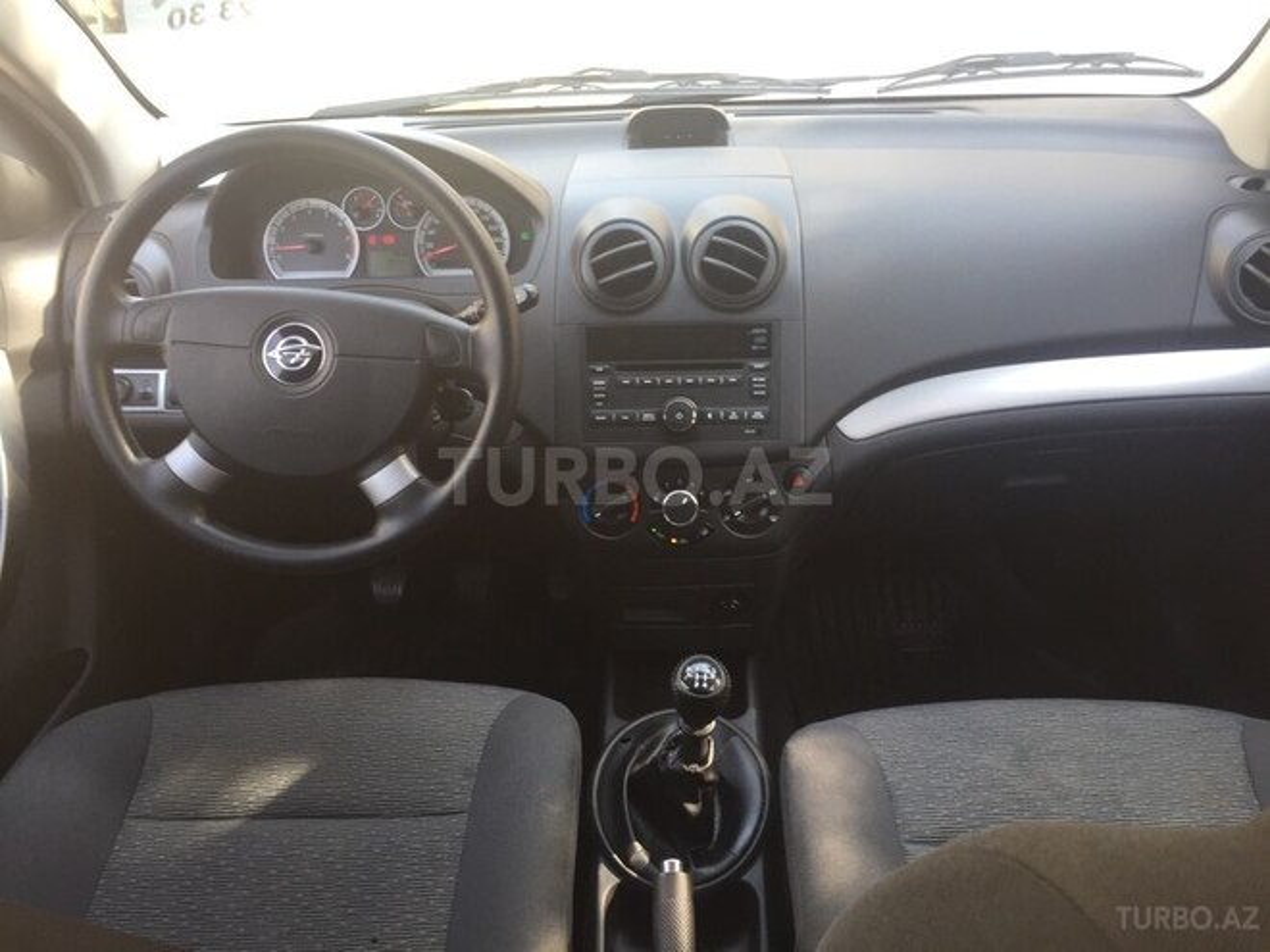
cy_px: 476
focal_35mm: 29
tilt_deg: -25.7
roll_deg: +1.4
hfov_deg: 61.7
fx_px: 1064
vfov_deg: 48.2
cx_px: 635
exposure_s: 1/100
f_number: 2.2
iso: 50
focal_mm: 4.15
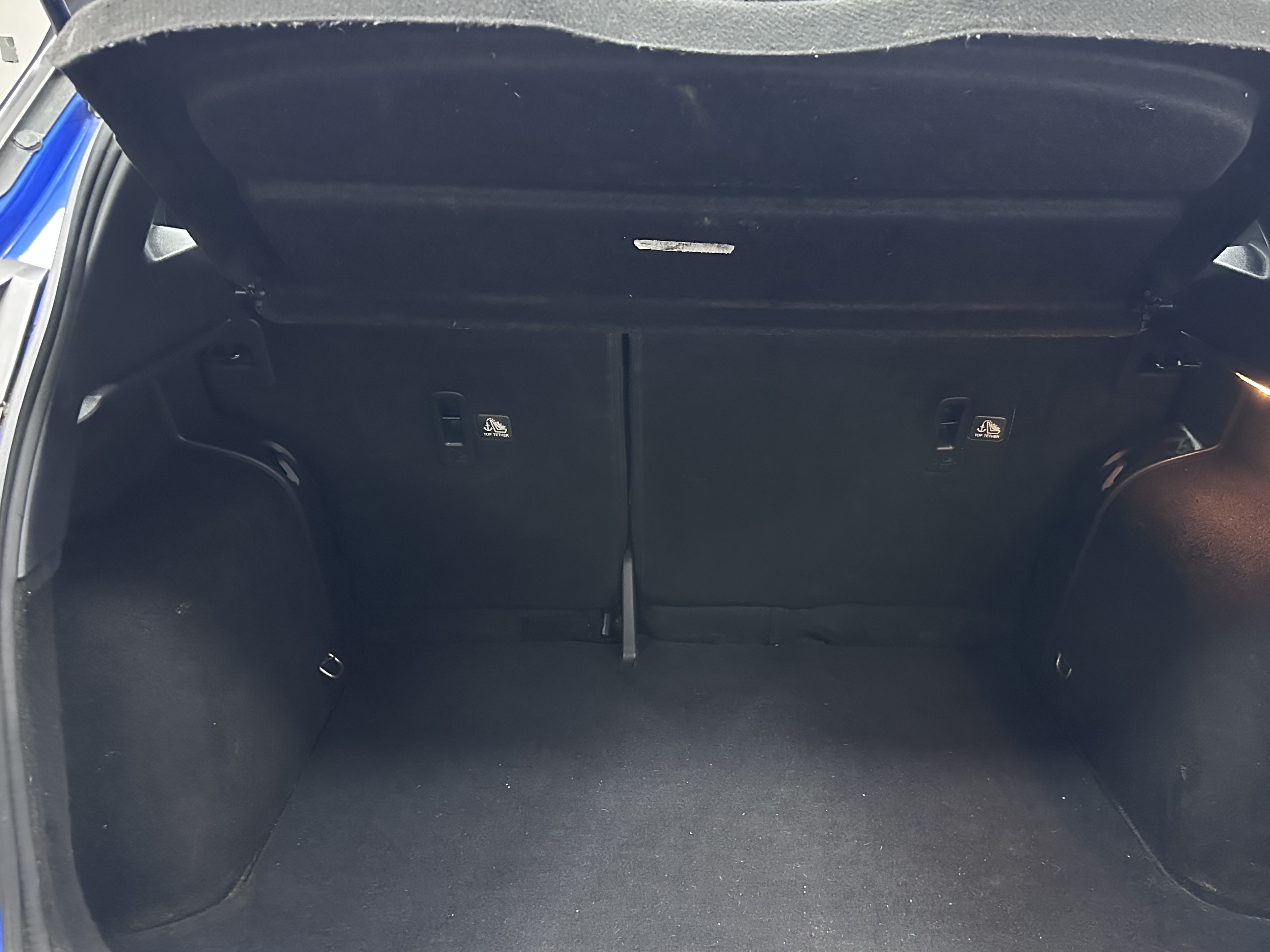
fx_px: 1137
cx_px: 726
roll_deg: -1.2
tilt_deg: -21.9
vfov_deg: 45.3
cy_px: 534
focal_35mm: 31
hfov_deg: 58.1
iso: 1000
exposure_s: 1/33
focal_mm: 6.86
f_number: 1.78
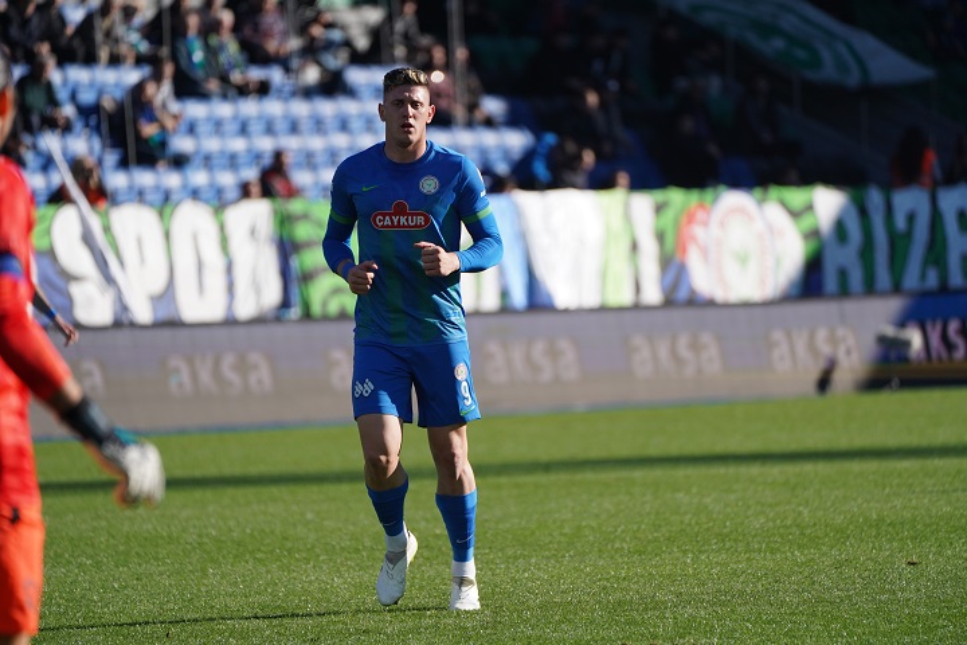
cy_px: 322
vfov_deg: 3.4
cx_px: 484
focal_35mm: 400
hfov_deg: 5.2
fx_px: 10744
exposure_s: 1/2000
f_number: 5.6
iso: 400
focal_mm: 400
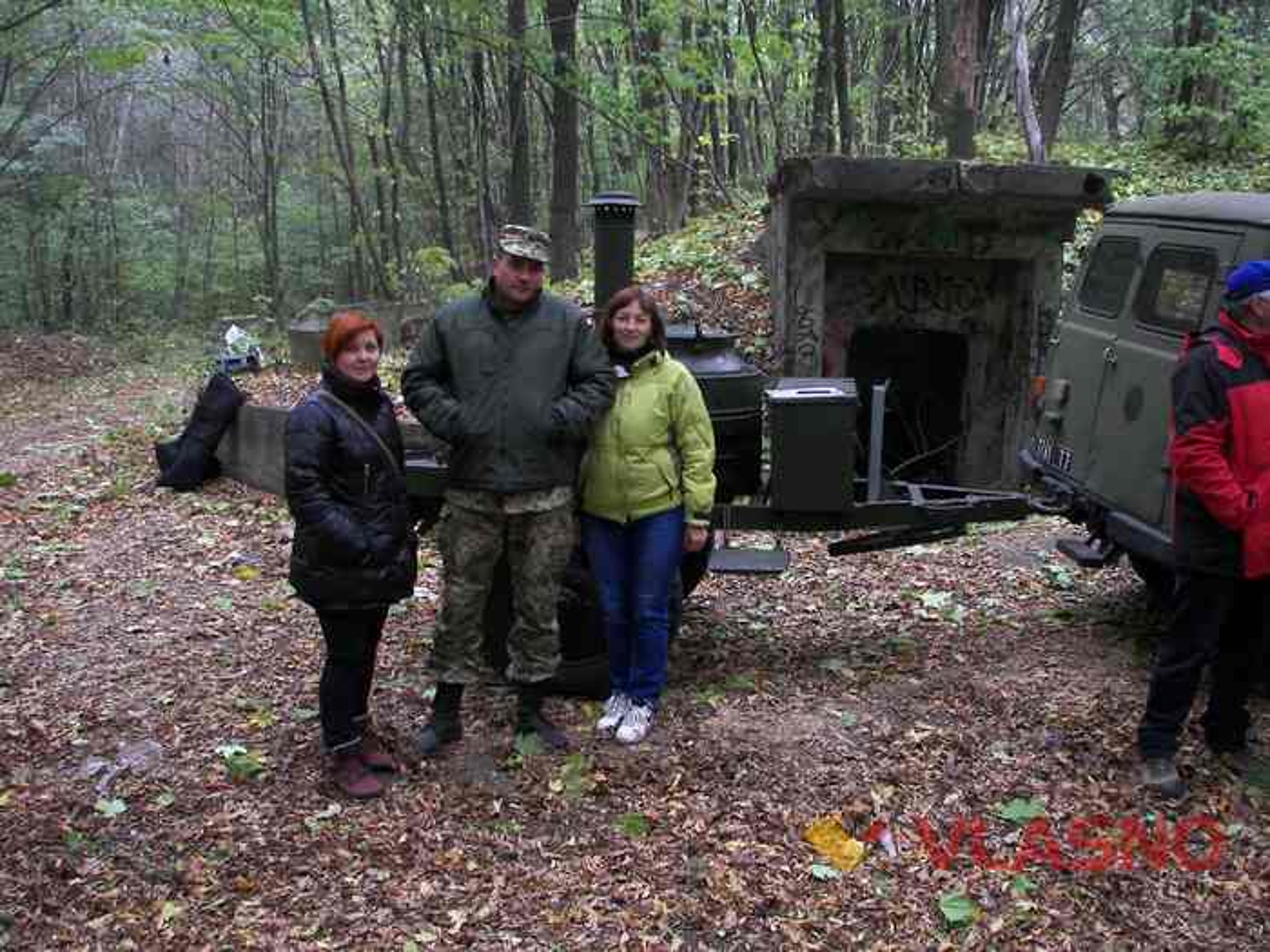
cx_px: 635
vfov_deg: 39.7
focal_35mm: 36
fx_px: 1321
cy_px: 476
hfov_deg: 51.4
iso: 100
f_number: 2.8
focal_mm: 6
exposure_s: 1/30
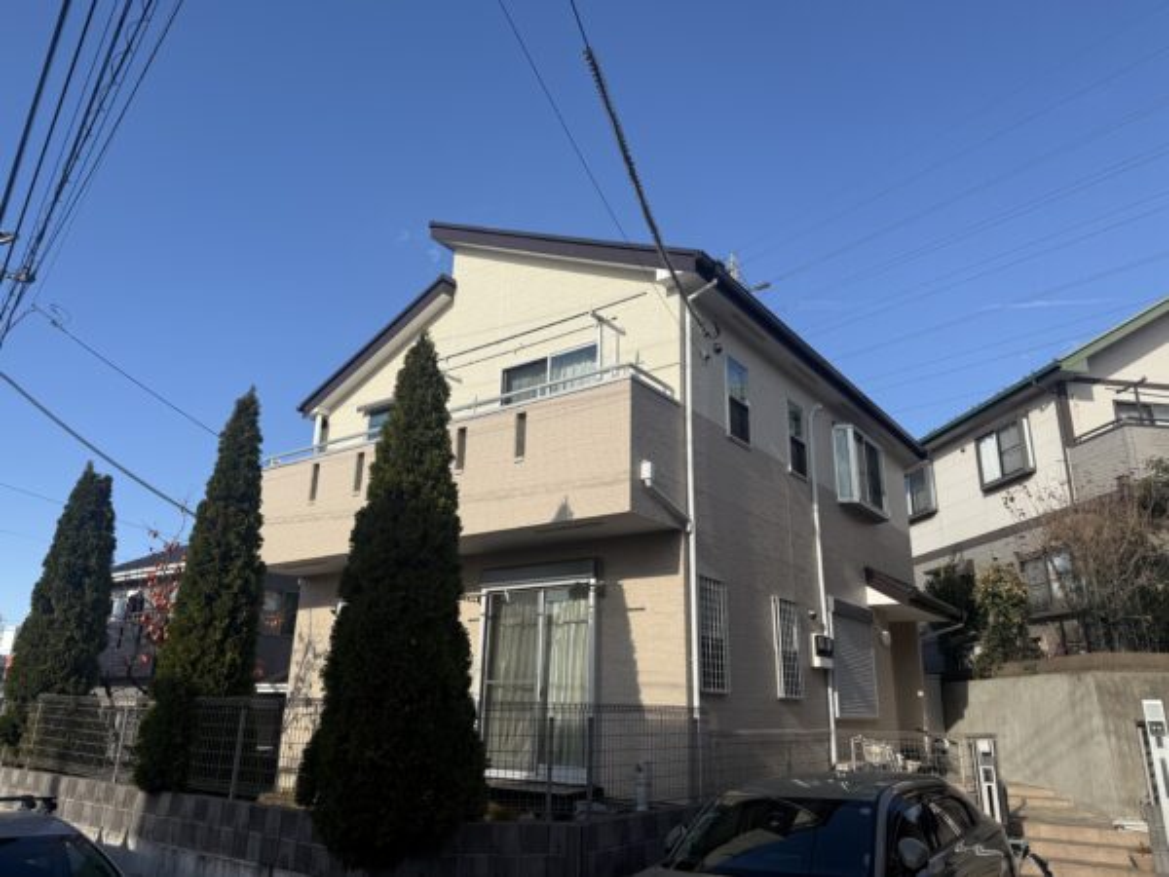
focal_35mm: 24
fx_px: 810
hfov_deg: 71.6
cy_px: 438
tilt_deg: +18.2
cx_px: 584
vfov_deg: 56.8
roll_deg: -1.5
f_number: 1.78
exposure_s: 1/3953
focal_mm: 6.76
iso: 80
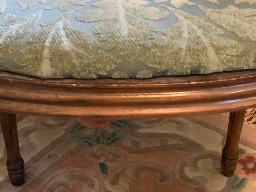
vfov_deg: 20.1
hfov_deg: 26.7
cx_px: 132
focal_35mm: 73
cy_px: 126
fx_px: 540
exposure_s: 1/40
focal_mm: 3
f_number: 1.8
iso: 200
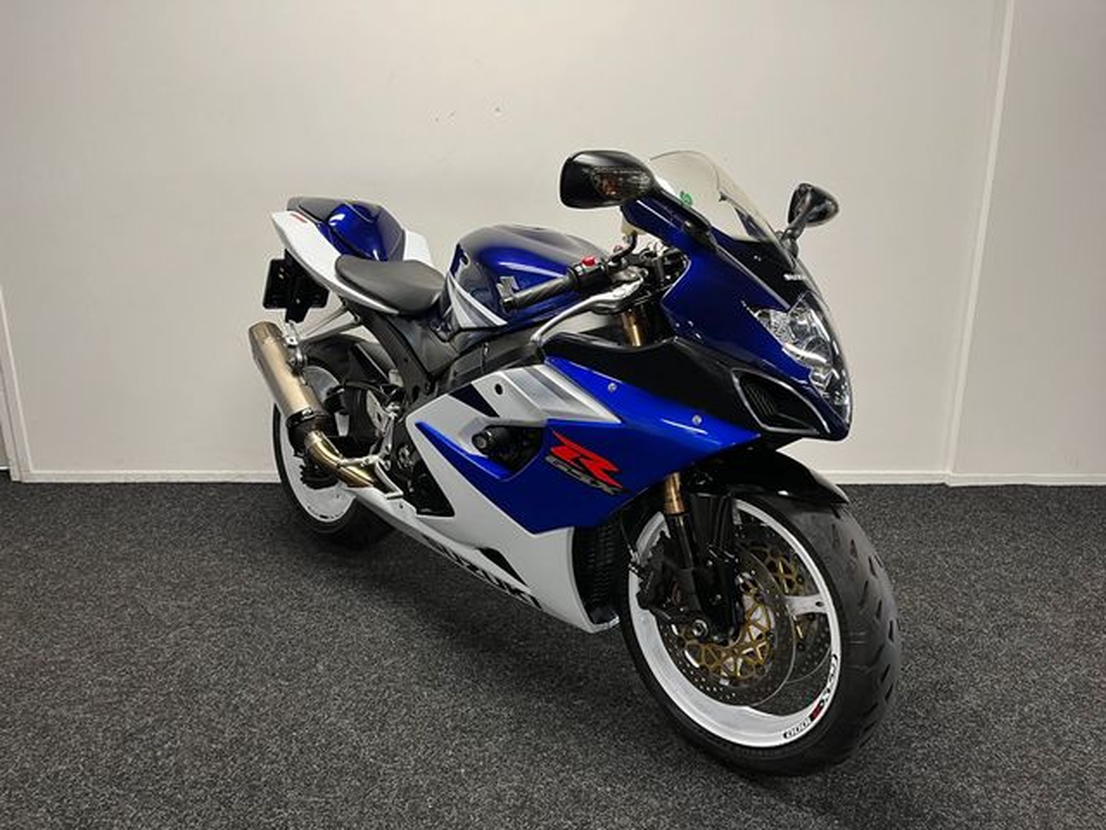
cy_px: 415
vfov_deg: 53.1
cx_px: 553
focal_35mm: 26
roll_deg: +0.4
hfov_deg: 67.3
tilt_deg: -15.1
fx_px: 831
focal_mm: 5.1
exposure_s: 1/50
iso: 100
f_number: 1.6
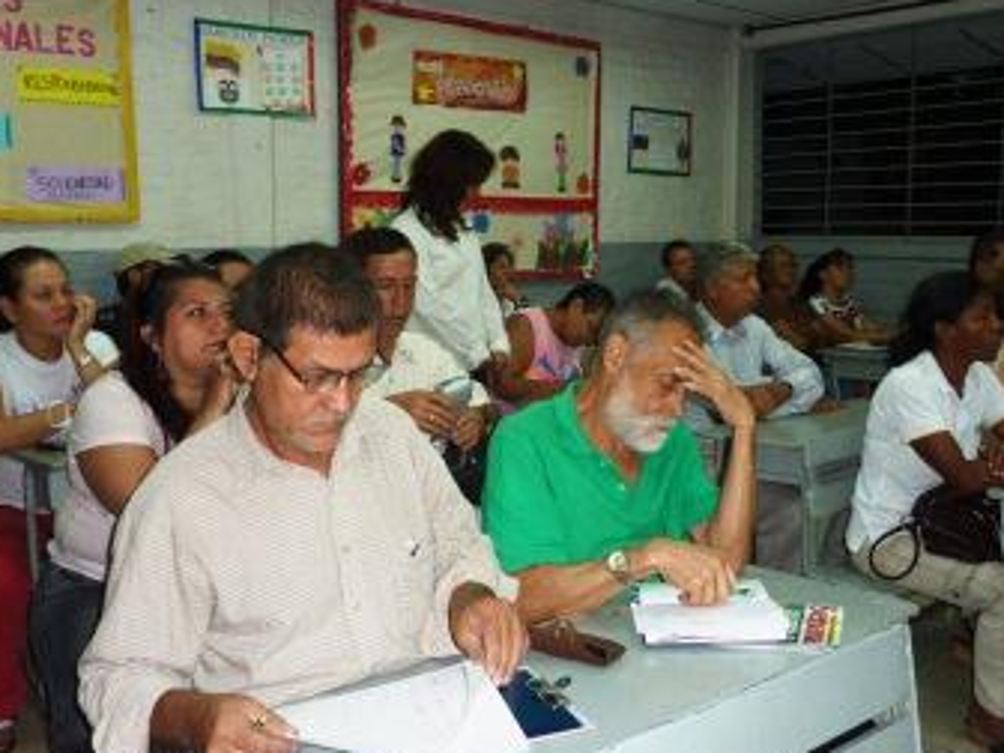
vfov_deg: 39.7
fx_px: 1044
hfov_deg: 51.3
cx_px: 553
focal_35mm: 36
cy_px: 391
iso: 100
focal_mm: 4.4
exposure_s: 1/30
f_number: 3.3
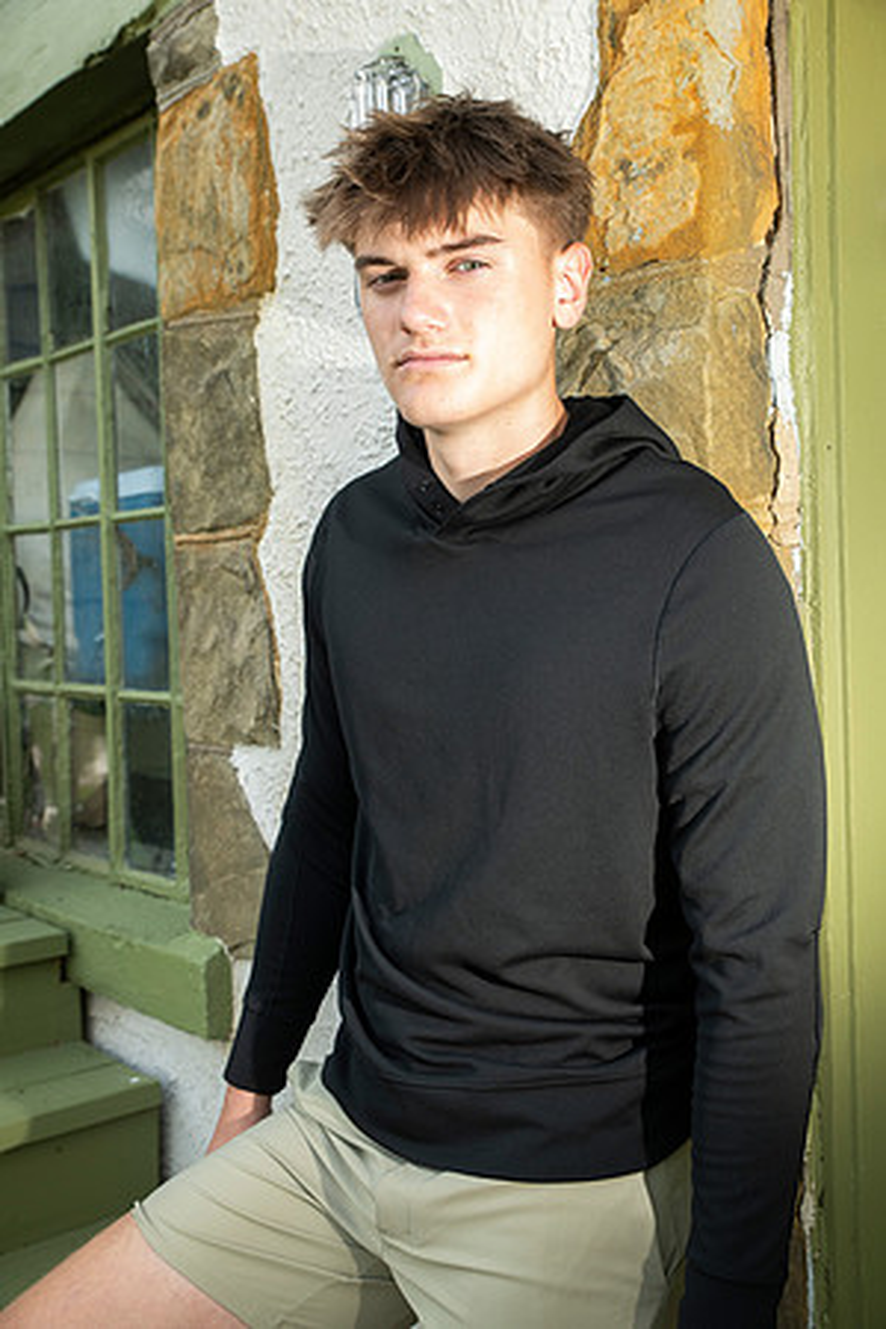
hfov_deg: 35.1
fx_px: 1403
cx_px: 443
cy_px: 664
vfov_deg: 50.7
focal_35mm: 38
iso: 320
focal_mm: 38
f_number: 5.6
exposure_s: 1/160
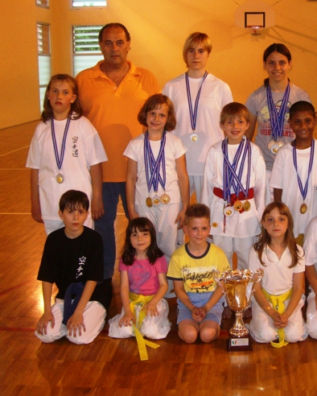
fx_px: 645
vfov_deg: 34.1
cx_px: 237
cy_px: 177
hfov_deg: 27.3
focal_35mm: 55
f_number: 2.8
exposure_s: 1/60
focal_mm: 7.9
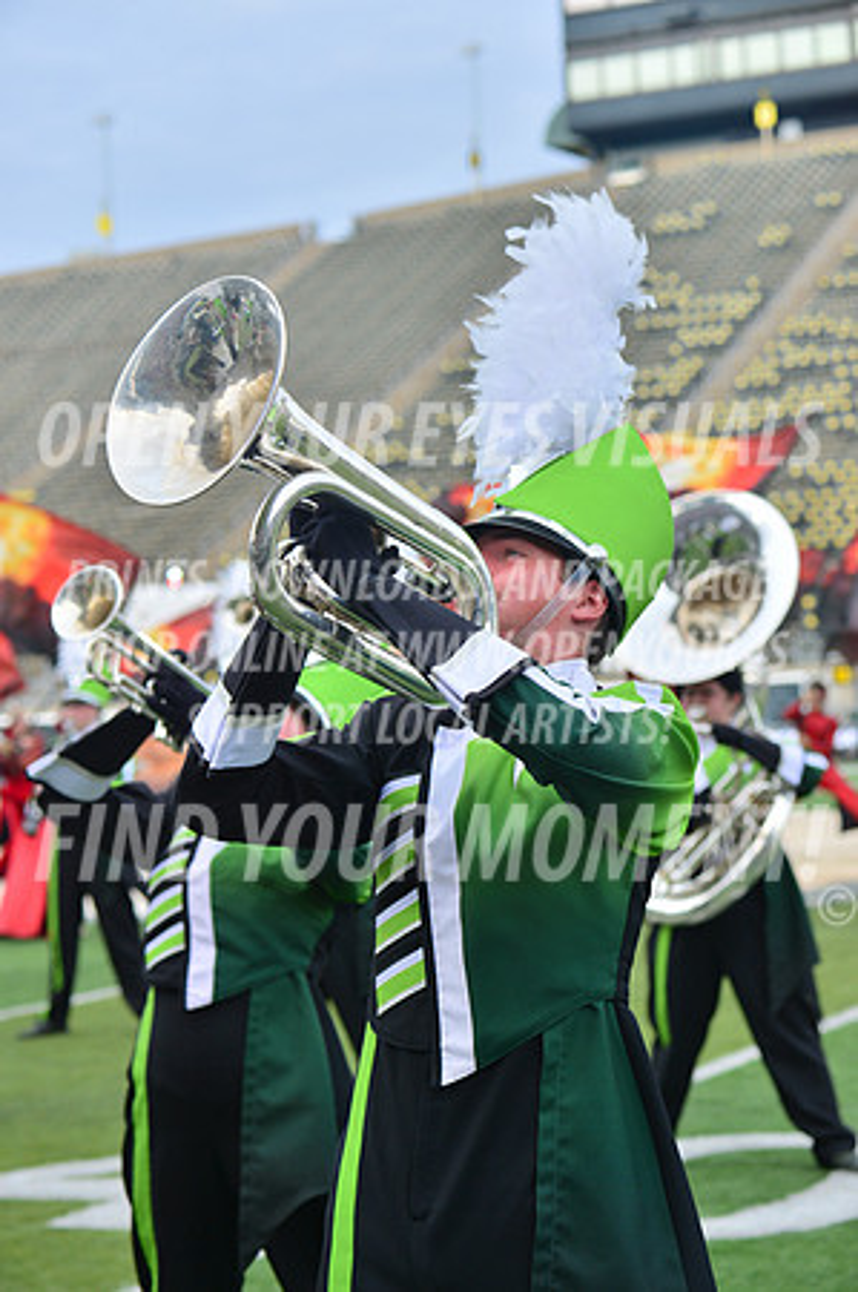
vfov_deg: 22.6
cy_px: 646
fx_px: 3225
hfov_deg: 15.2
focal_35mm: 90
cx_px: 429
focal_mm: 90
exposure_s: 1/500
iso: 200
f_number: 5.6
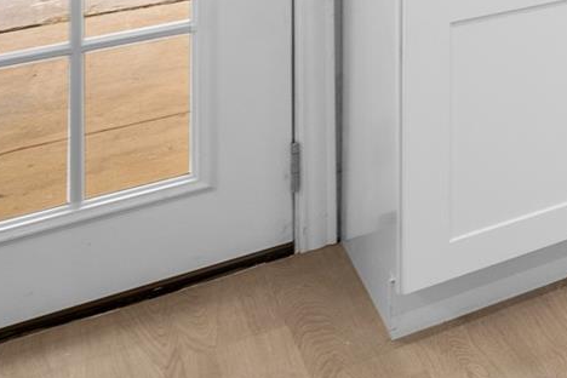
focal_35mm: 70
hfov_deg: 17.5
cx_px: 1205
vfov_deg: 16.1
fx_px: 1102
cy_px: -320
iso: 800
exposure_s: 1/8
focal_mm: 16
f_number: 7.1
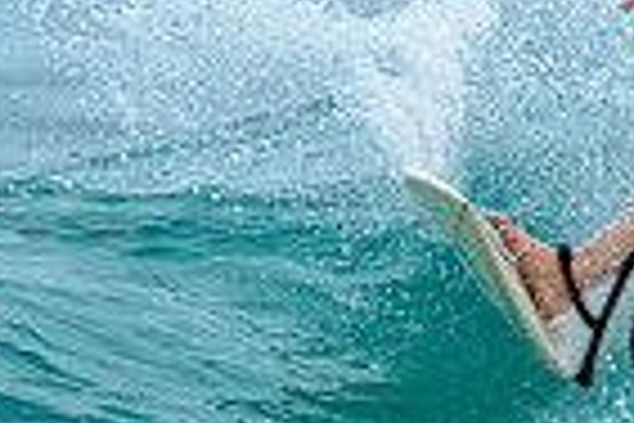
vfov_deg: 0.4
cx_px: 1139
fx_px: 68960
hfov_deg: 0.5
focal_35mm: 3916
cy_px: 166
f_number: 6.3
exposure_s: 1/2500
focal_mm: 800
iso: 1600
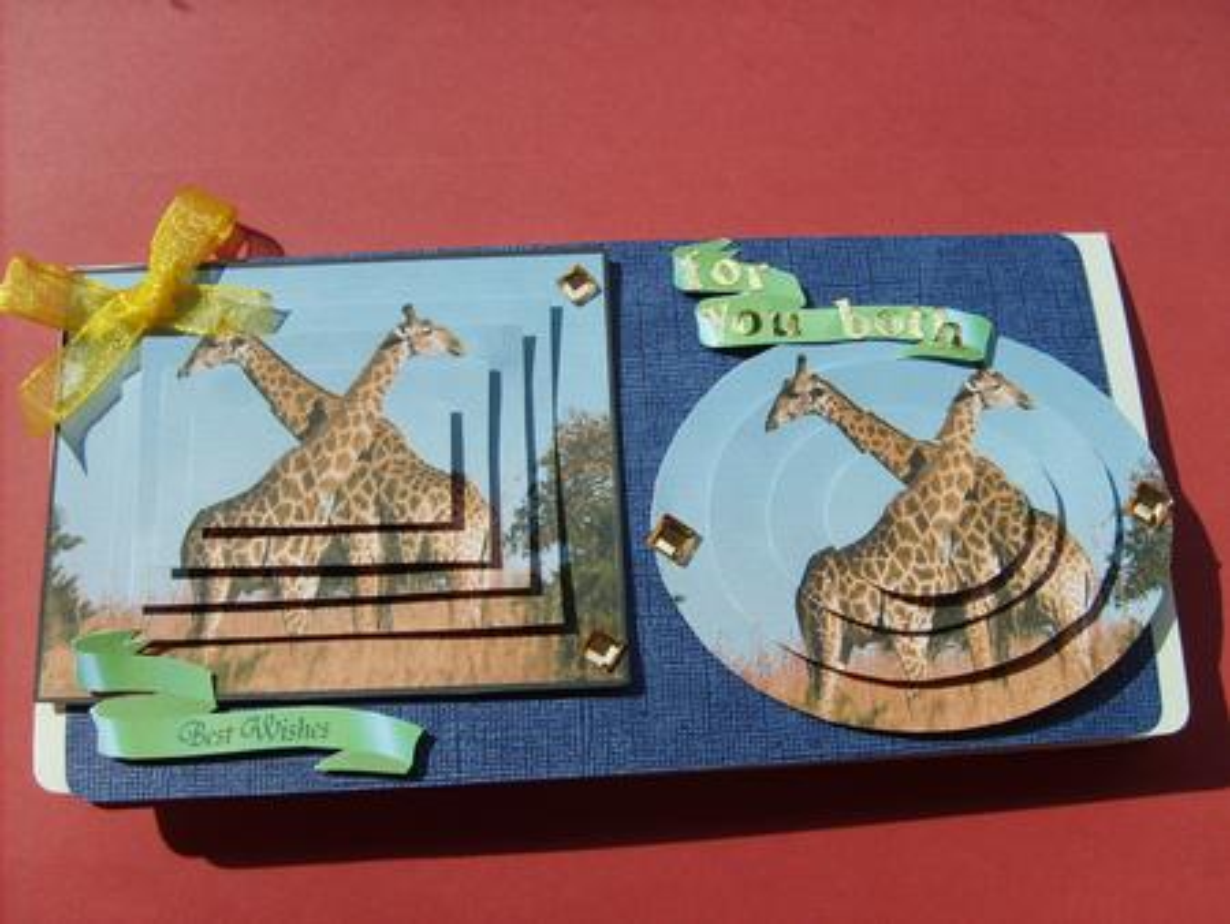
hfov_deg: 52.6
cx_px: 615
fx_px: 1244
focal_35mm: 35
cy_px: 462
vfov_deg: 40.7
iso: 50
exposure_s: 1/750
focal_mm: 5.8
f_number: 2.8
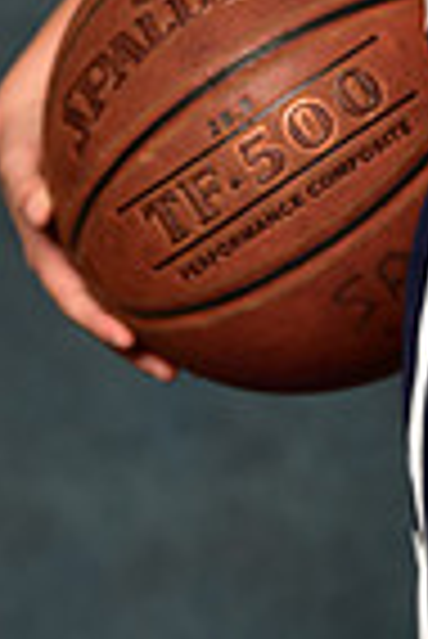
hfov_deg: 2.5
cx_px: 719
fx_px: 9819
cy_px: -468
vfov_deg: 3.7
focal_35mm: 552
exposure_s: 1/250
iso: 200
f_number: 4.5
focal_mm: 135
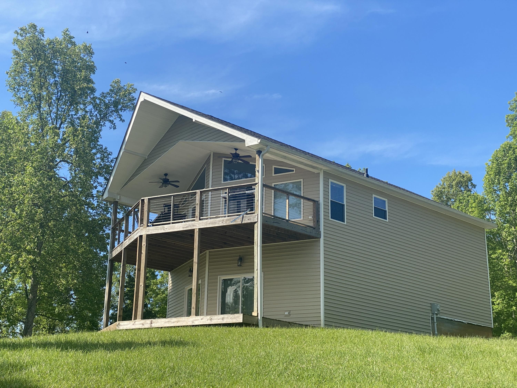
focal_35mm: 52
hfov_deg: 36.8
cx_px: 258
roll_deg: -1.5
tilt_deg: +17.8
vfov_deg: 28.0
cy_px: 194
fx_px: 777
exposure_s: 1/978
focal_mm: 6
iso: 20
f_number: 2
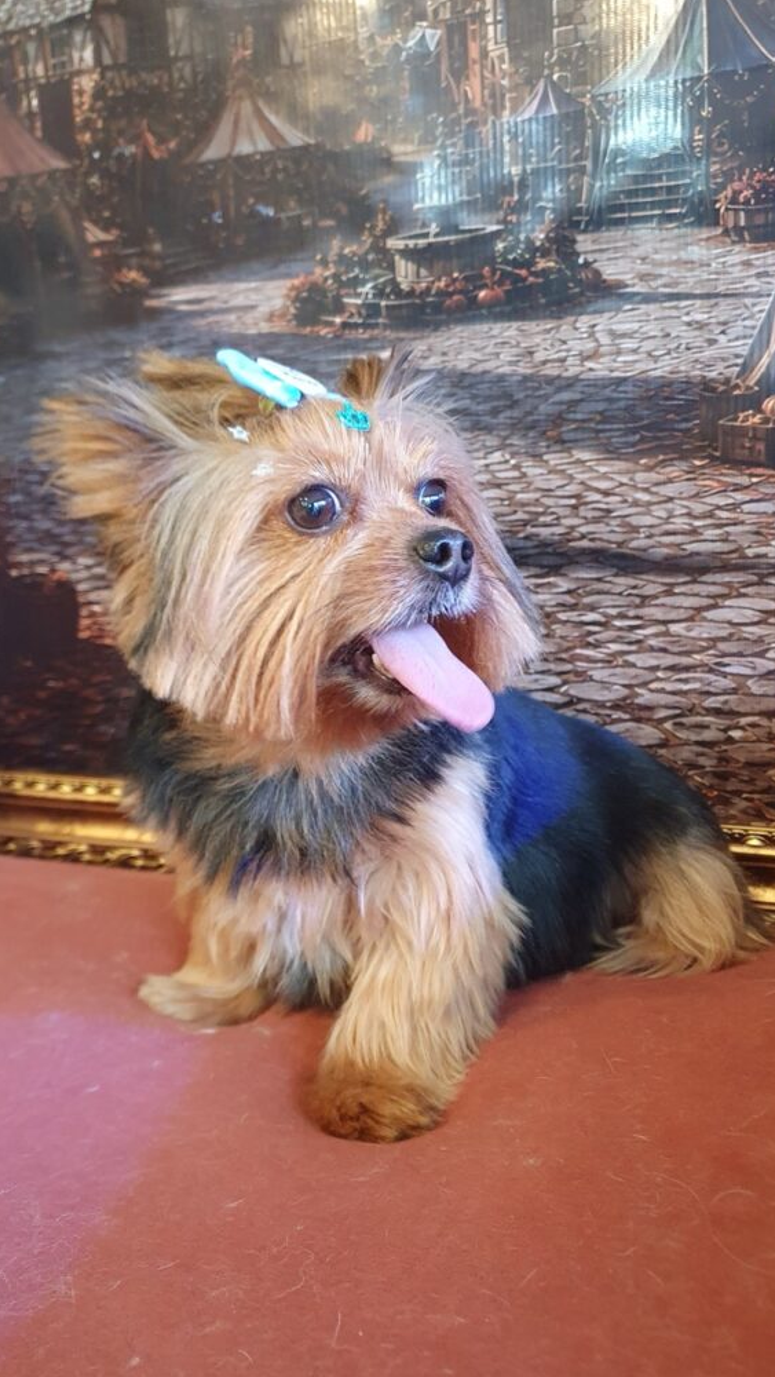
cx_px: 369
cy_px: 697
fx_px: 1059
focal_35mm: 29
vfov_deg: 66.1
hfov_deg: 40.2
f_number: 1.5
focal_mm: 4.32
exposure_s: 1/40
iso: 320
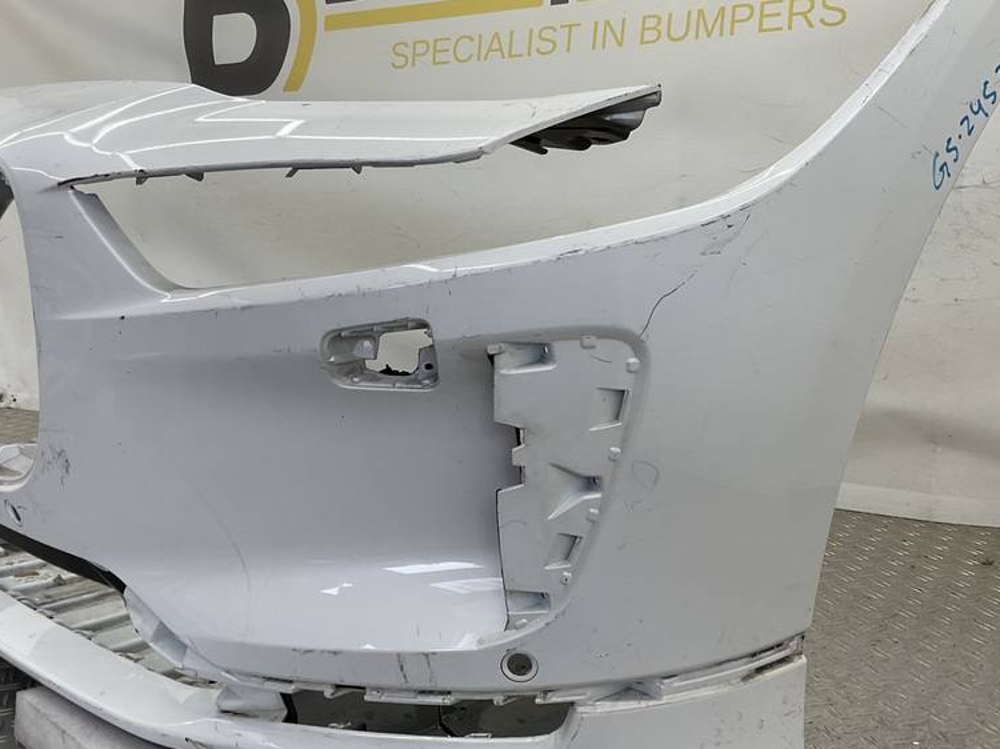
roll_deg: +0.6
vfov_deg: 36.7
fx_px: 1126
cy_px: 440
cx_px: 452
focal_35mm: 39
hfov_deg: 47.8
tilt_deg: -15.1
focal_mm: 3
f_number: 1.8
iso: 20
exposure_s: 1/120
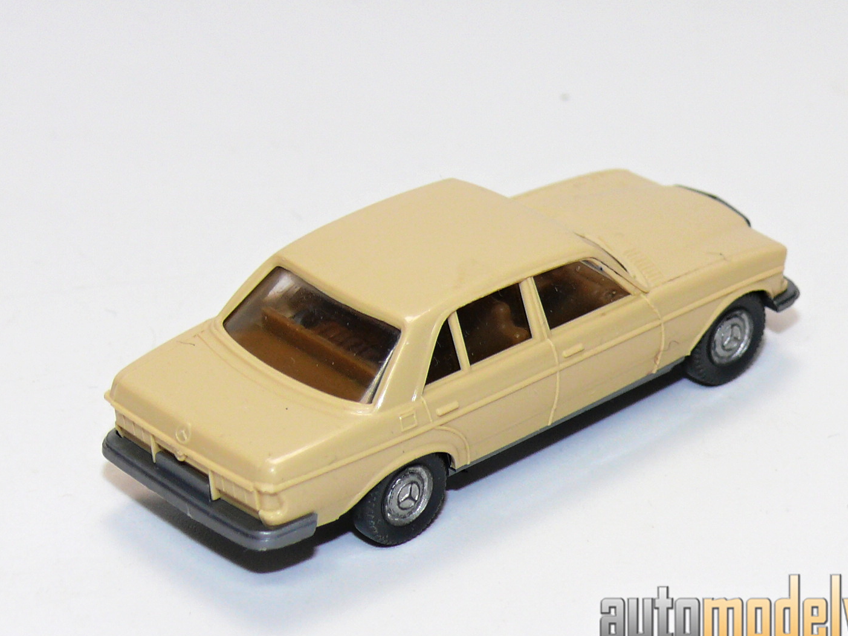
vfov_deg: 9.6
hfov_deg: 12.8
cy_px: 304
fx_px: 3772
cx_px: 461
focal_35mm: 154
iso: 100
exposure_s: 1/30
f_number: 4
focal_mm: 16.1
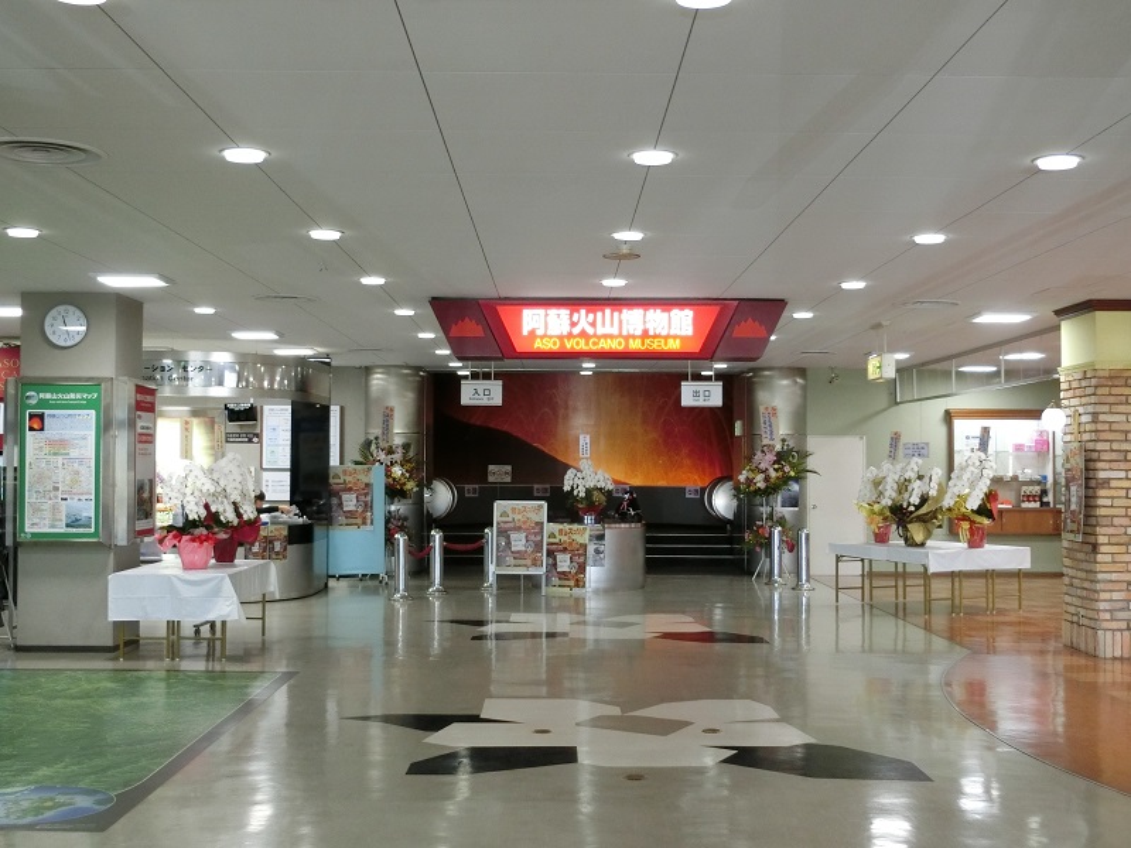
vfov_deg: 32.2
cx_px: 566
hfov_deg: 42.1
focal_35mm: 45
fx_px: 1470
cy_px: 424
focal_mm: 8
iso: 400
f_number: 4.4
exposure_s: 1/50
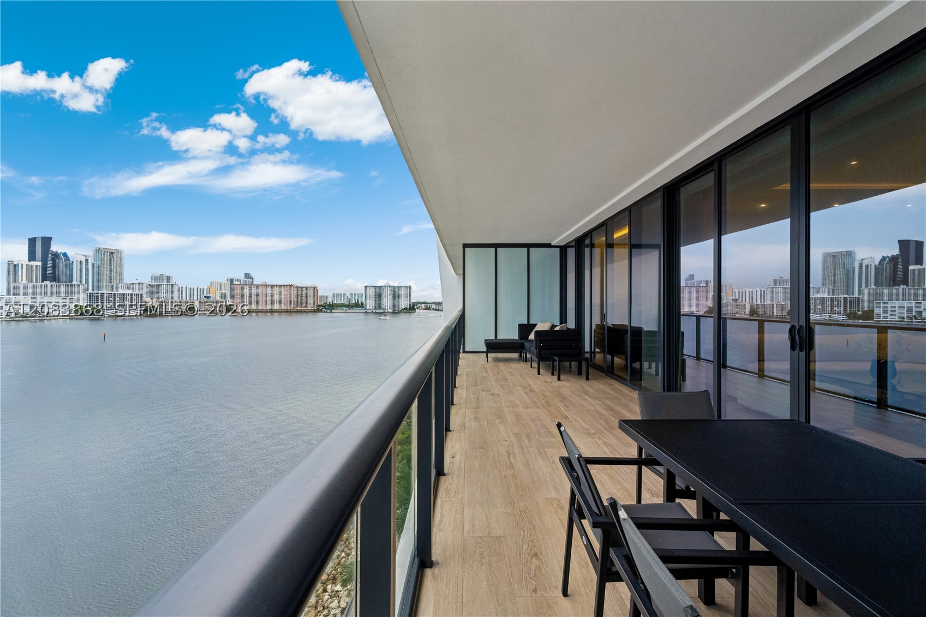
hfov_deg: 96.7
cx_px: 463
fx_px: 411
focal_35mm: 16
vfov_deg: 73.7
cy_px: 308
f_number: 11
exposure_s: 1/30
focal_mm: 16
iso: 160
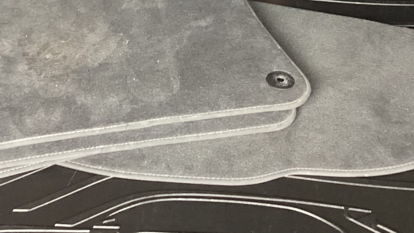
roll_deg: +1.7
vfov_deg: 14.3
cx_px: 161
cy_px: -93
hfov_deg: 26.5
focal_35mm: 80
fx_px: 878
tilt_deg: -27.4
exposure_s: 1/40
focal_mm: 3.3
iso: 250
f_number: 2.4
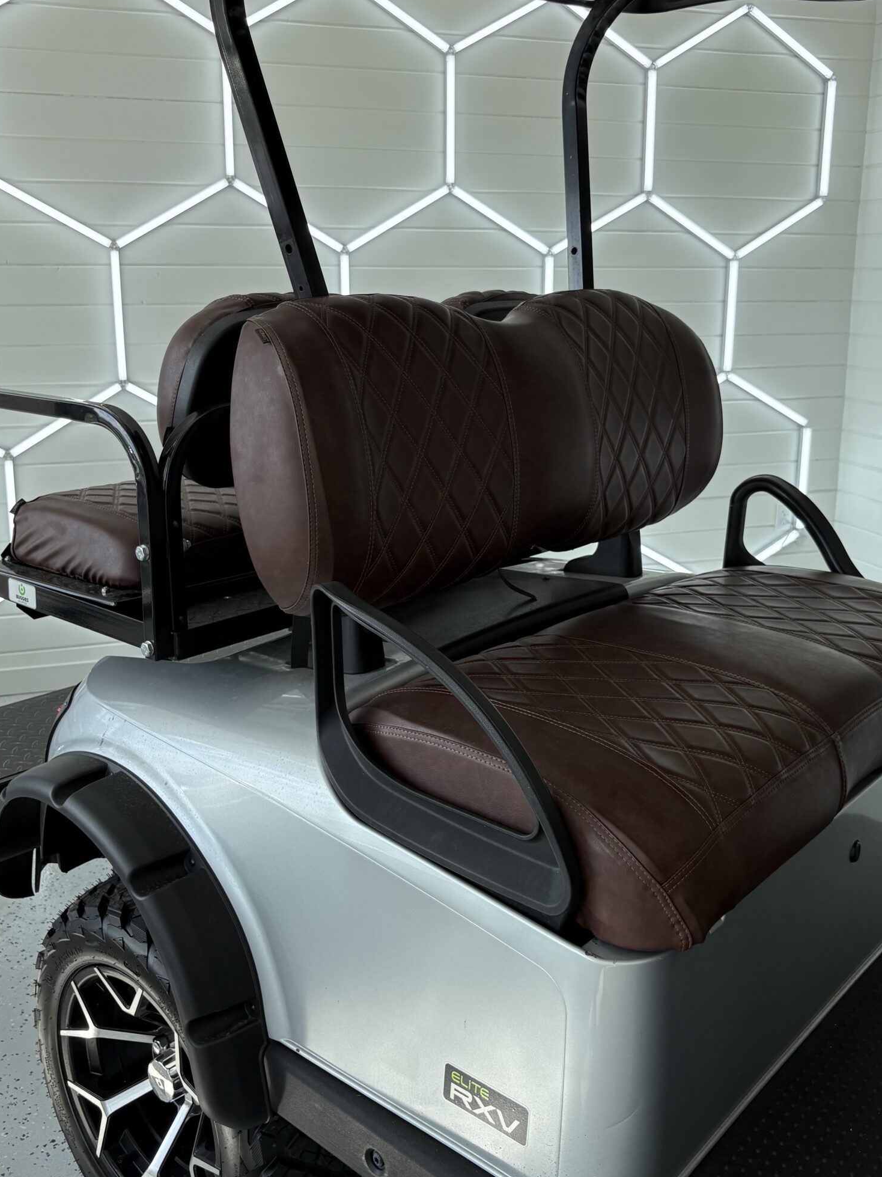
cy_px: 567
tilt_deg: -12.2
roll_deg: +0.2
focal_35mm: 34
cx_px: 454
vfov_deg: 54.0
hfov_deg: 41.8
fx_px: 1155
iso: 50
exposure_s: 1/840
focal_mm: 5.96
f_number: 1.6
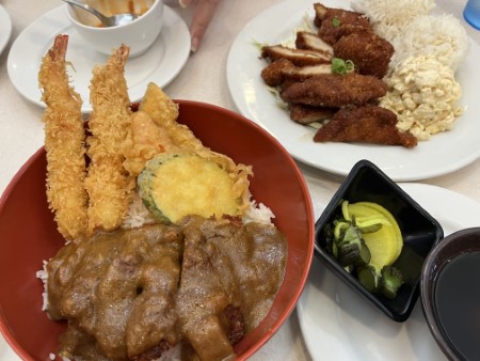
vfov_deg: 53.1
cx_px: 240
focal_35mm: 26
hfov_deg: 67.3
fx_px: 361
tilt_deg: -58.5
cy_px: 180
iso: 125
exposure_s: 1/60
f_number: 1.6
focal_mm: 5.1
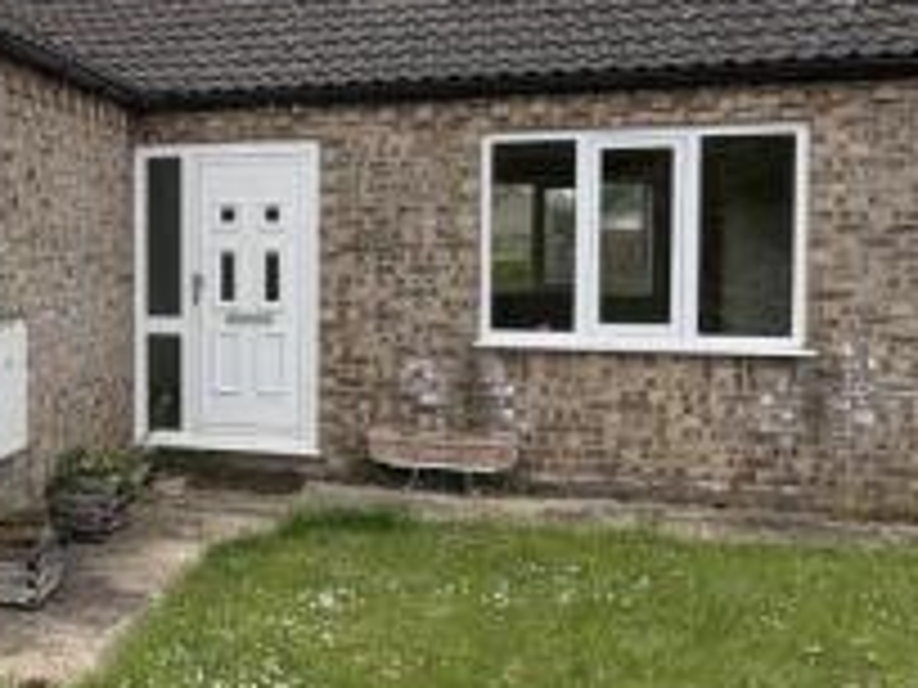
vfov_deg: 35.9
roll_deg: +1.2
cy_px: 281
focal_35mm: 40
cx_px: 92
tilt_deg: -1.5
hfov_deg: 42.9
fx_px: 1061
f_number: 2.2
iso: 64
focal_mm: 2.22
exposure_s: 1/294
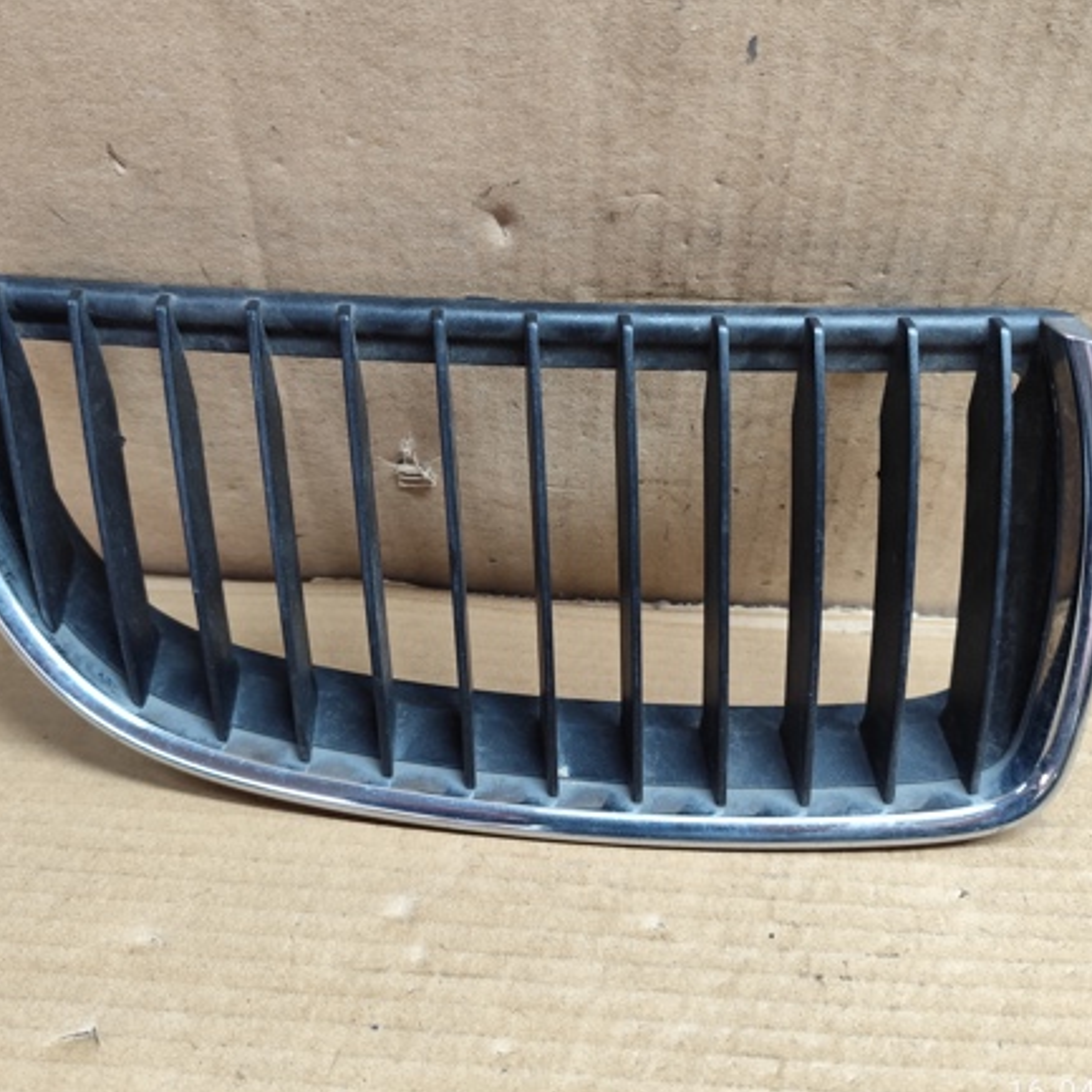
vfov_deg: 54.0
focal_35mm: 30
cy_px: 549
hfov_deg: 54.0
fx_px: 1071
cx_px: 547
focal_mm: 6.19
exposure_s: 1/120
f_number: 1.65
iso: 640
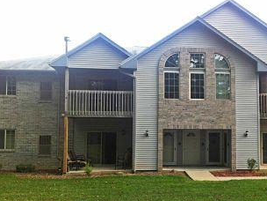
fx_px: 355
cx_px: 175
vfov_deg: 31.5
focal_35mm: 46
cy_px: 115
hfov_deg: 40.8
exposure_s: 1/183
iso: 80
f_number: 2.8
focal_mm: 3.85
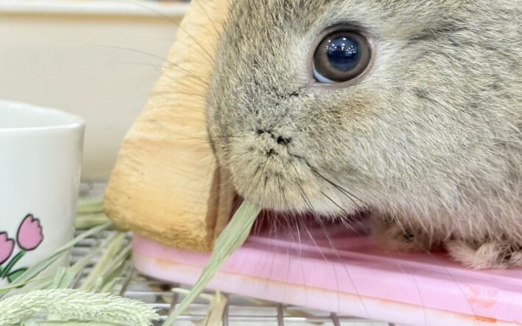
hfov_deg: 22.1
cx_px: 406
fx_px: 1324
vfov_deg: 13.9
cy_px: 27
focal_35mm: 93
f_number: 1.6
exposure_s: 1/50
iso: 125
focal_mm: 5.96
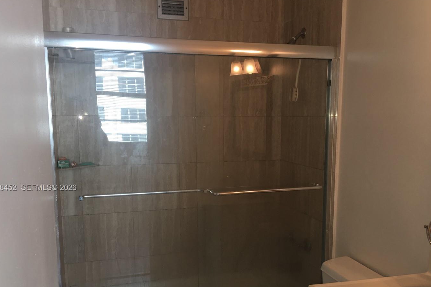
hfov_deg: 53.1
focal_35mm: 36
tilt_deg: -9.0
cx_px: 234
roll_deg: -0.9
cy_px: 188
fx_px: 431
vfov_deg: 36.5
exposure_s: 1/30
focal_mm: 4.15
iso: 32
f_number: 2.2
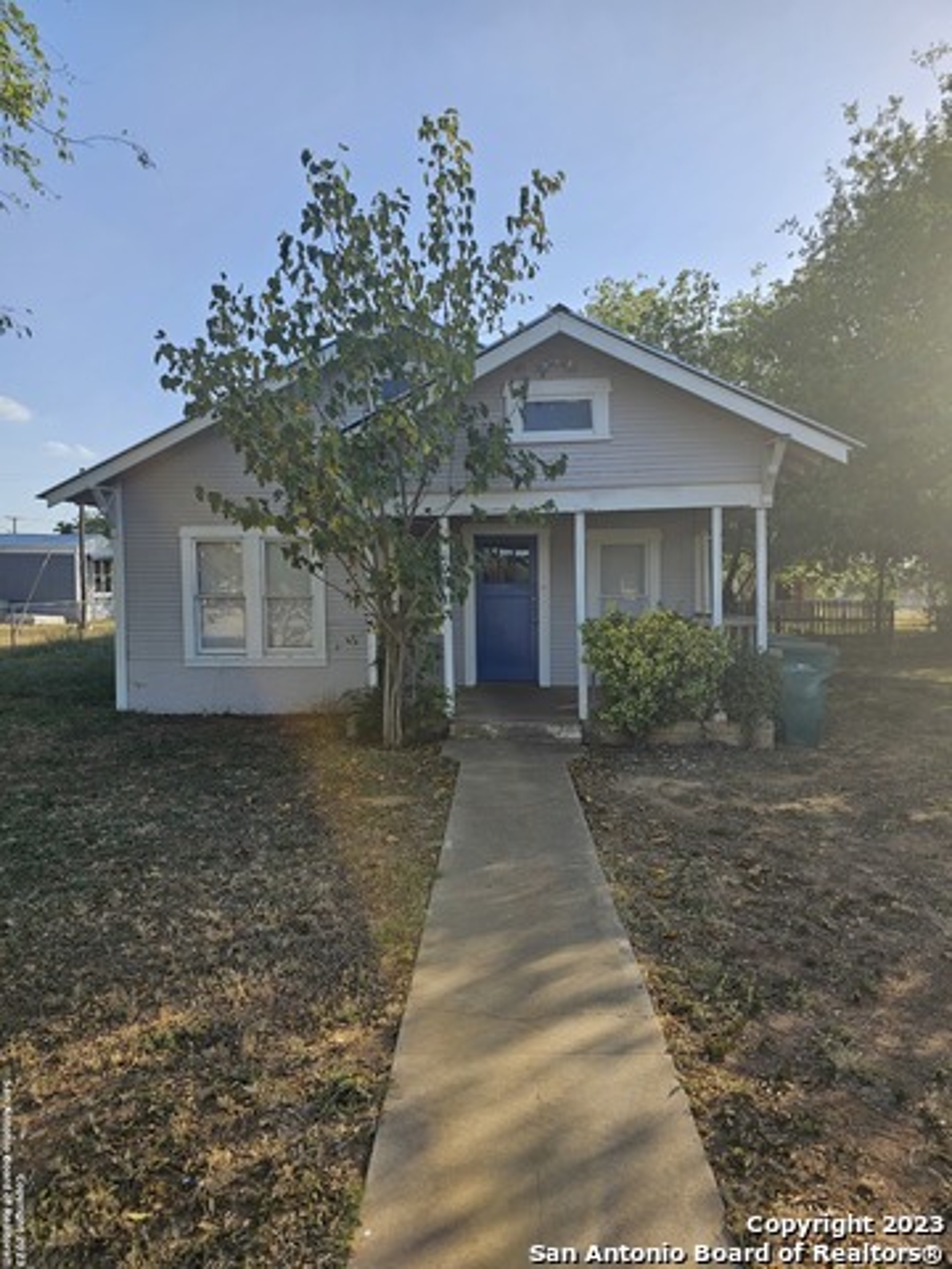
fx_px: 843
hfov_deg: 58.9
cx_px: 476
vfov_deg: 73.9
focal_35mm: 23
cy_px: 634
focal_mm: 6.3
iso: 10
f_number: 1.7
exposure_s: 1/322
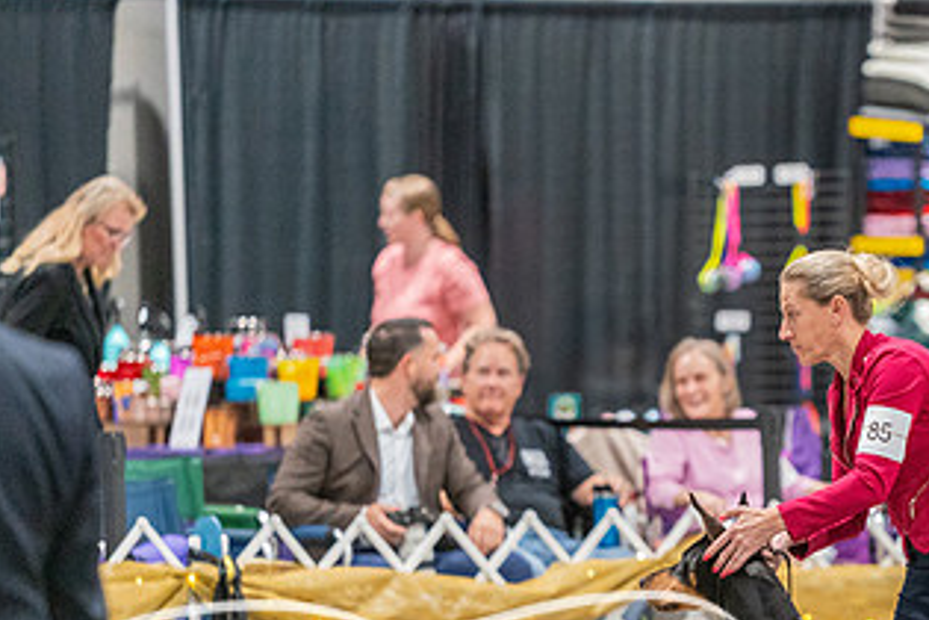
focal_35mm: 368
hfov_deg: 5.6
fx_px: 9496
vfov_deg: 3.7
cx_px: 802
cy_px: 489
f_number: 2.8
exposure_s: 1/250
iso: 6400
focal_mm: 200
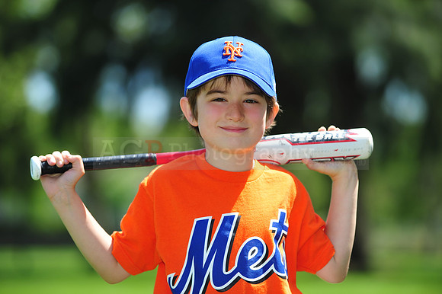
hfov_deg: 10.3
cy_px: 147
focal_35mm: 200
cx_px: 221
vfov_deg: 6.9
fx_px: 2454
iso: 200
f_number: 4.5
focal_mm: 200
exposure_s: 1/800
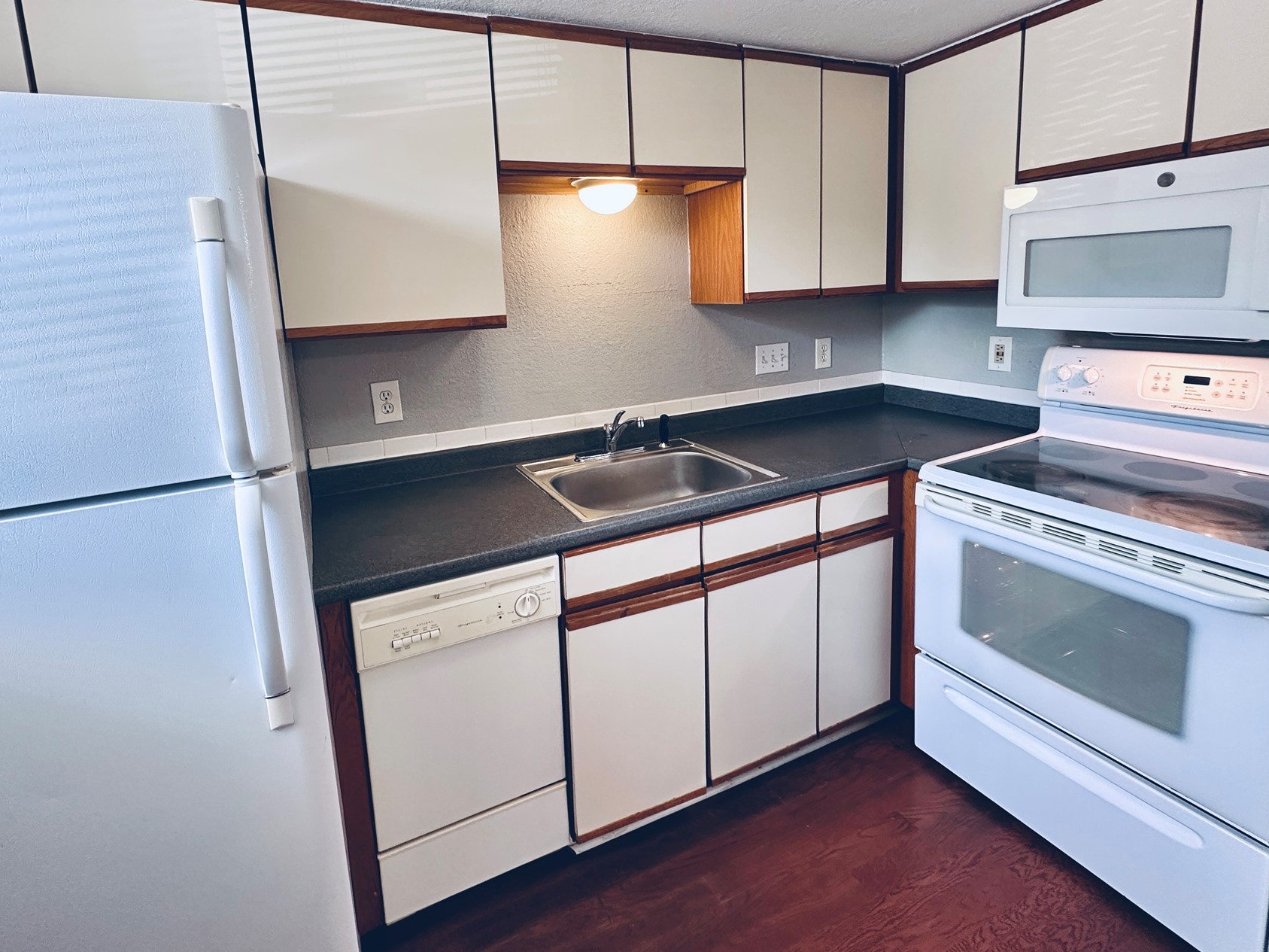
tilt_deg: -7.2
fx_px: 623
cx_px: 591
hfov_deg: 90.9
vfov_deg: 73.9
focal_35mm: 17
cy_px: 378
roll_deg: +3.2
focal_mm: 2.22
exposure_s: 1/120
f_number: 2.2
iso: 200
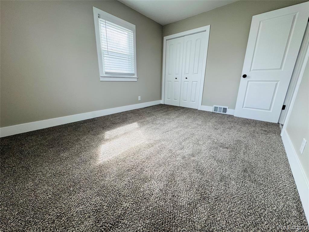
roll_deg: -0.5
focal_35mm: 14
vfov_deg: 85.7
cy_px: 116
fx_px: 125
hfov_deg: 102.1
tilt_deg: -16.6
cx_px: 154
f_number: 2.2
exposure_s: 1/120
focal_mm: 2.22
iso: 80
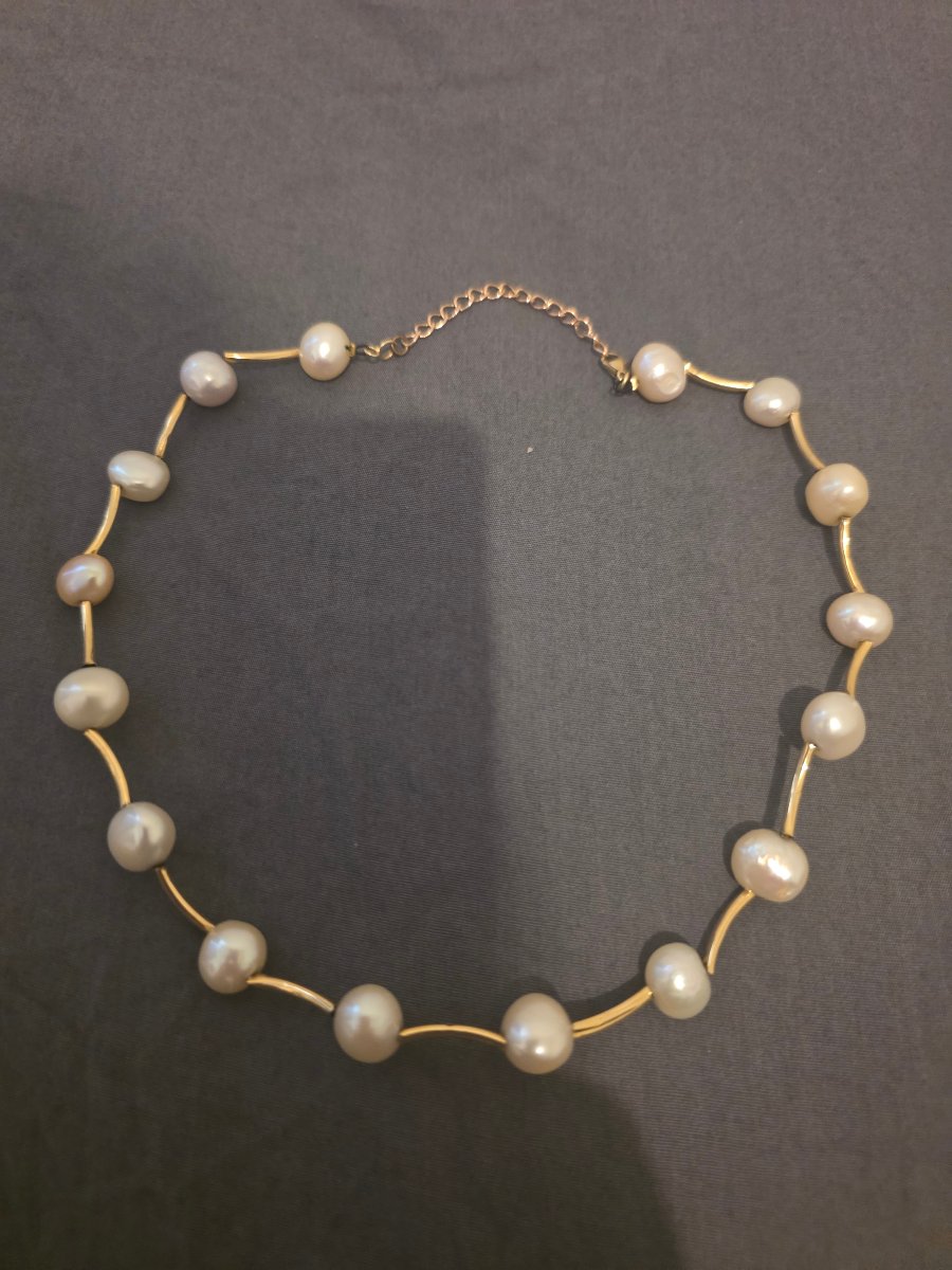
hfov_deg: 58.9
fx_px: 843
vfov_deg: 73.9
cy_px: 635
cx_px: 476
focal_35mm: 23
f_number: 1.7
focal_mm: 6.3
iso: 1600
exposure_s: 1/40
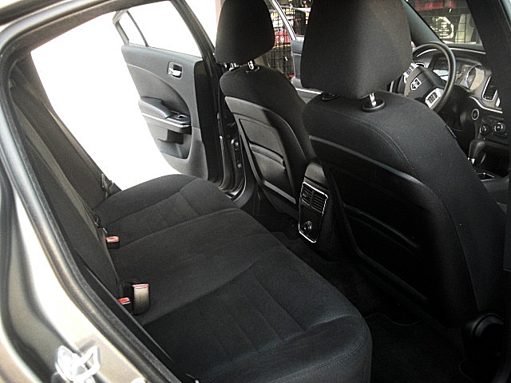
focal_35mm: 36
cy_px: 192
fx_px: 531
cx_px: 256
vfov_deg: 39.7
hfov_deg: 51.4
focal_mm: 6.3
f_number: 2.8
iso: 400
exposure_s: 1/60
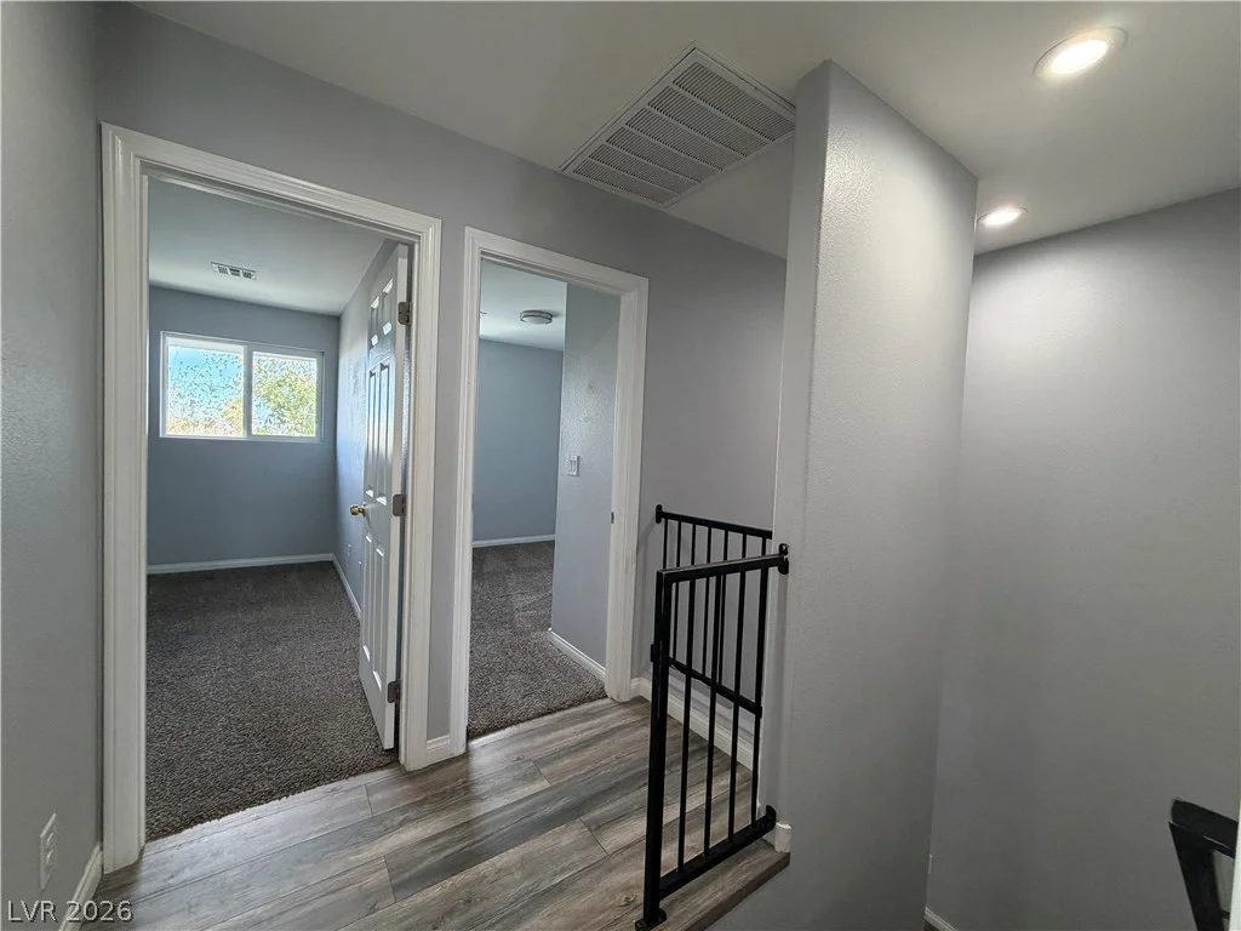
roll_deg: -2.7
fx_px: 502
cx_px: 620
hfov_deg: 102.1
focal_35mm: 14
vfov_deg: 85.7
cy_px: 466
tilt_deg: -2.3
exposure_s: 1/60
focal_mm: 2.22
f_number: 2.2
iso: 200
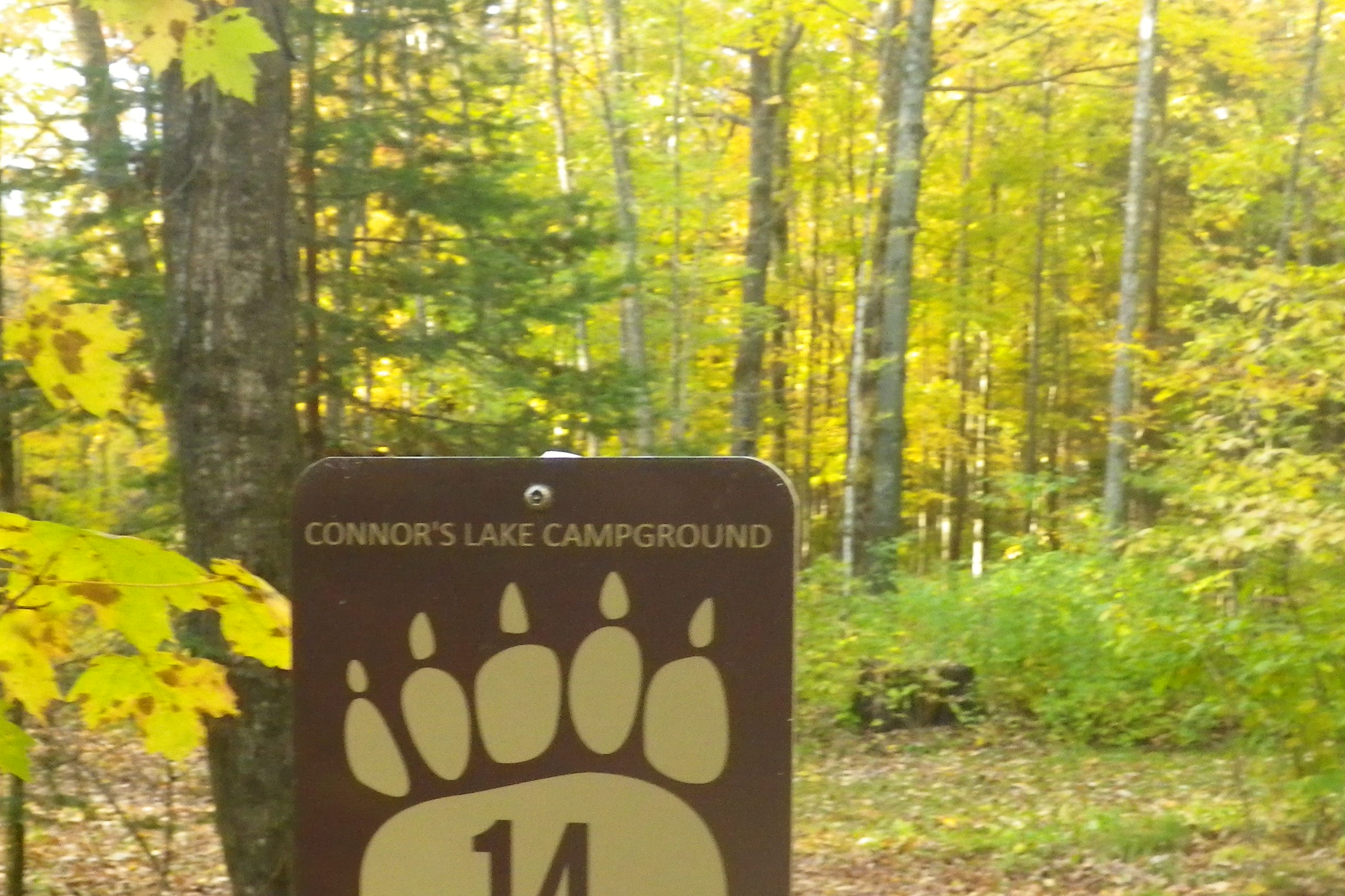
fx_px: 2279
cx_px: 590
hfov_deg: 32.8
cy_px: 736
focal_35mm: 61
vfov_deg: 21.9
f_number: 3.8
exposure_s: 1/50
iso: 320
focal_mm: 6.1
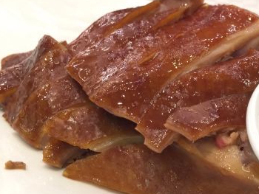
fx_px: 434
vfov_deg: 25.1
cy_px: 66
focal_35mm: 58
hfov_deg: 32.0
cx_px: 219
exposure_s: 1/17
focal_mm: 4.15
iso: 50
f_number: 2.2
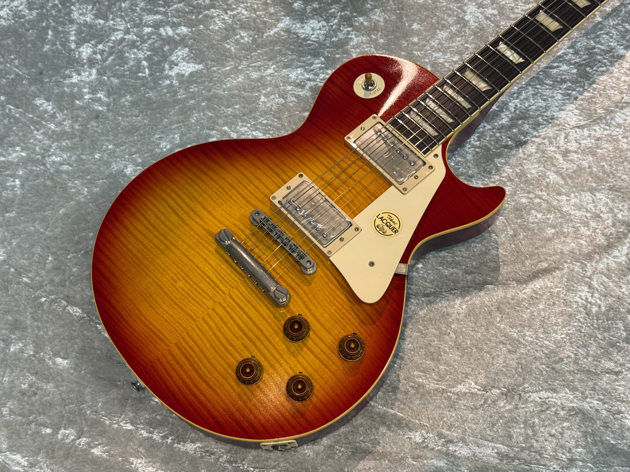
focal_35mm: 48
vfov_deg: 30.3
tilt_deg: -65.9
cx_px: 315
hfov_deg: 39.7
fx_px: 874
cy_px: 236
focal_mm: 6.76
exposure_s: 1/60
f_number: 1.78
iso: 125
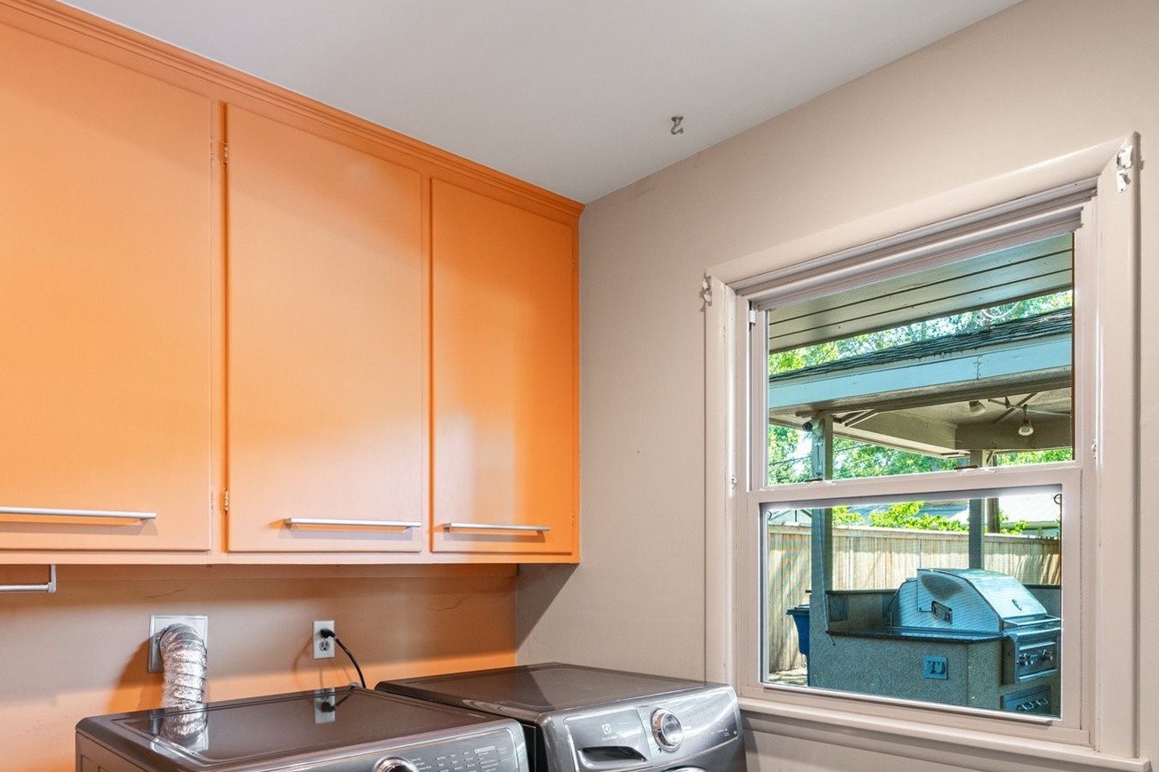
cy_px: 587
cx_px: 479
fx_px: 805
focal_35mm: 25
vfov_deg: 49.1
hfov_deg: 71.0
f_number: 9
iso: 200
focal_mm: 16
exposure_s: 1/10
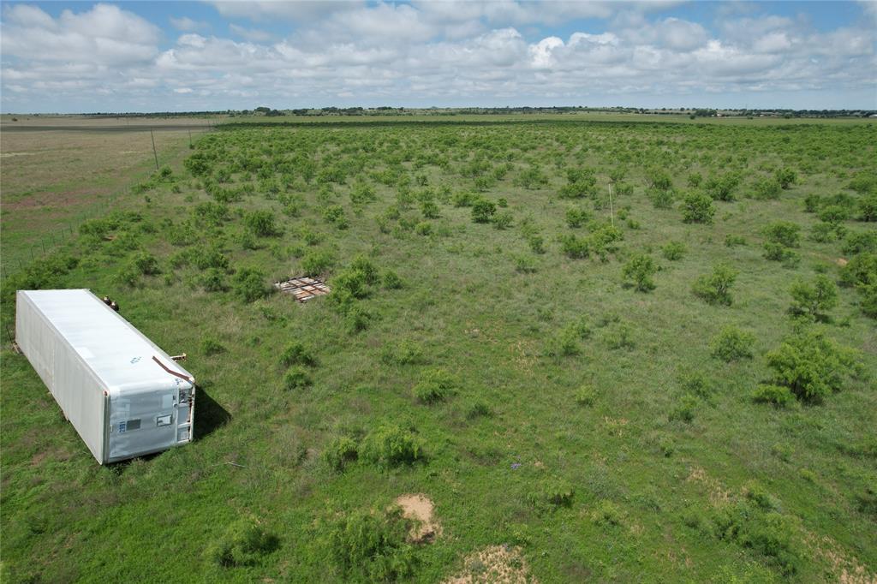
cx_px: 438
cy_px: 292
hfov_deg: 78.6
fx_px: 536
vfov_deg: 57.2
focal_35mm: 22
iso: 100
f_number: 2.8
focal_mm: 8.38
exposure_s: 1/2000
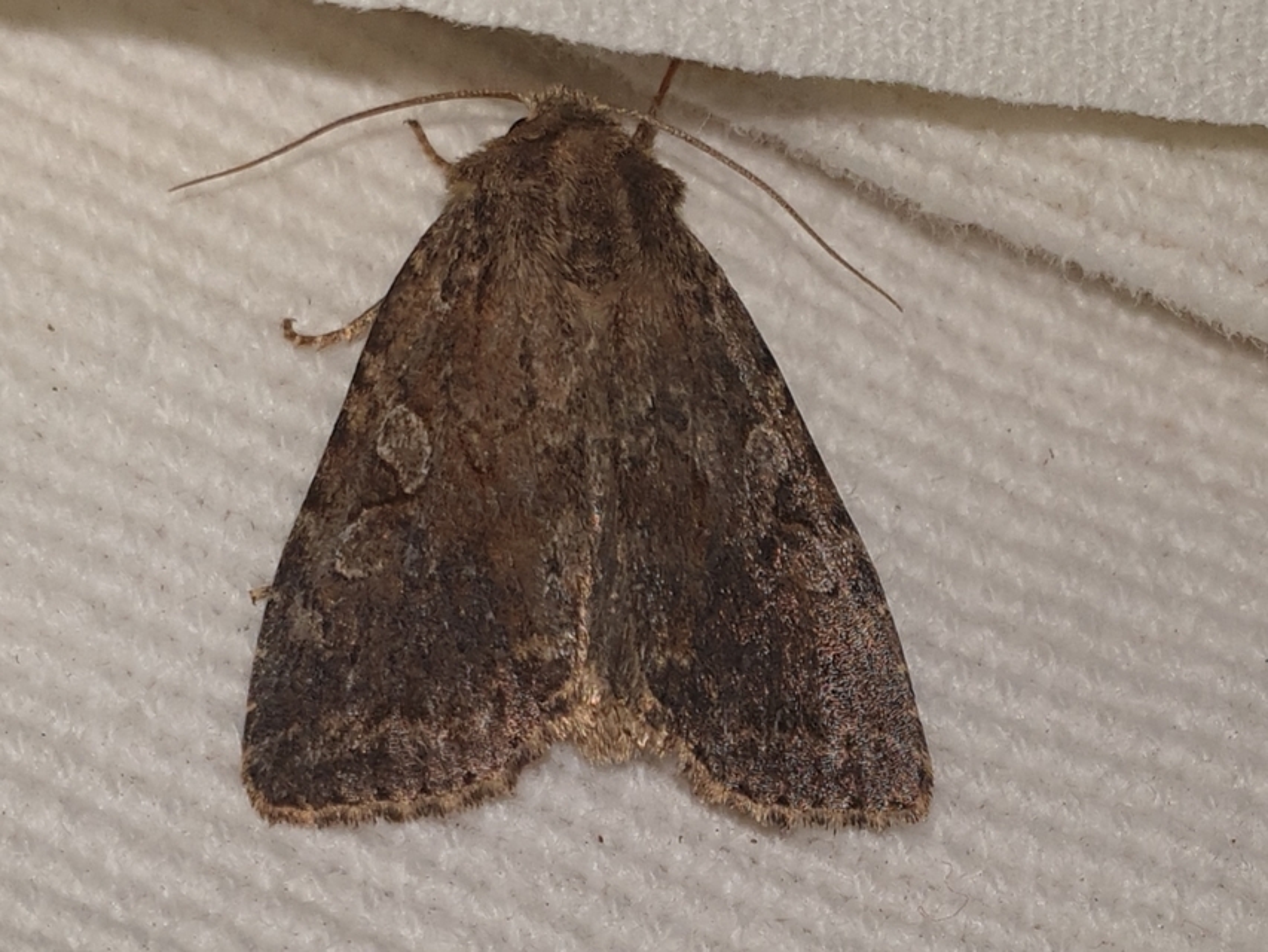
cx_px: 634
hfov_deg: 67.3
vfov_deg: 53.1
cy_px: 476
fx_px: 953
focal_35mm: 26
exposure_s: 1/1692
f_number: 2.4
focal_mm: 4.3
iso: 50
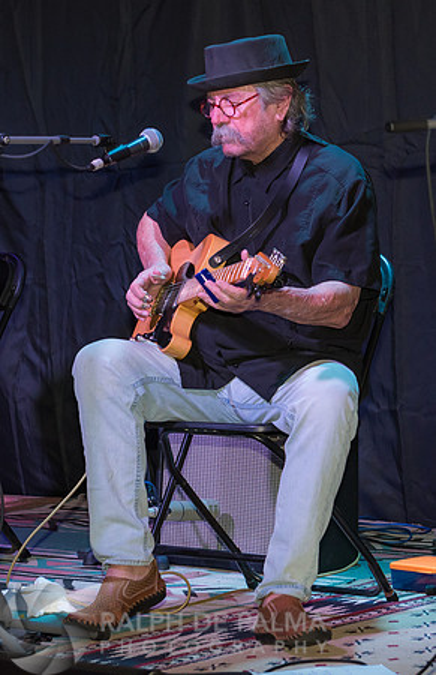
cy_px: 229
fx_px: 2598
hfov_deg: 9.6
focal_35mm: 140
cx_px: 260
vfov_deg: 14.8
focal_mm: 70
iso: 1000
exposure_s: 1/160
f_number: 5
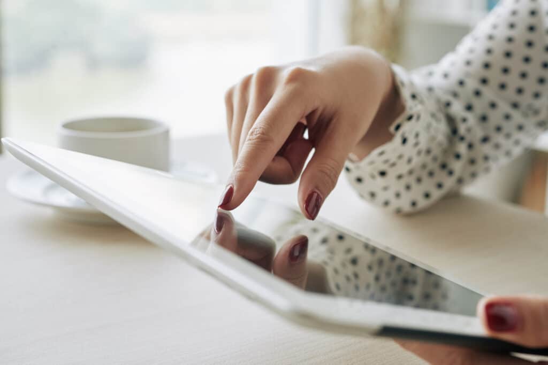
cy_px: 182
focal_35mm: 60
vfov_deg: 22.6
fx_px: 913
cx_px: 274
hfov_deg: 33.4
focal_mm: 60
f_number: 6.7
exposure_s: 1/180
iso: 800
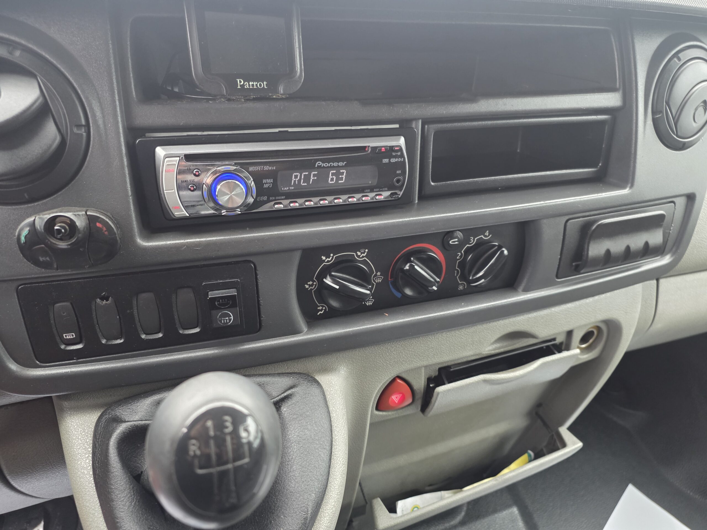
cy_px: 265
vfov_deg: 58.9
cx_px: 354
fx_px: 470
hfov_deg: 73.9
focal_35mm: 23
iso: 500
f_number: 1.7
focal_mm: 6.25
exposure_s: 1/100
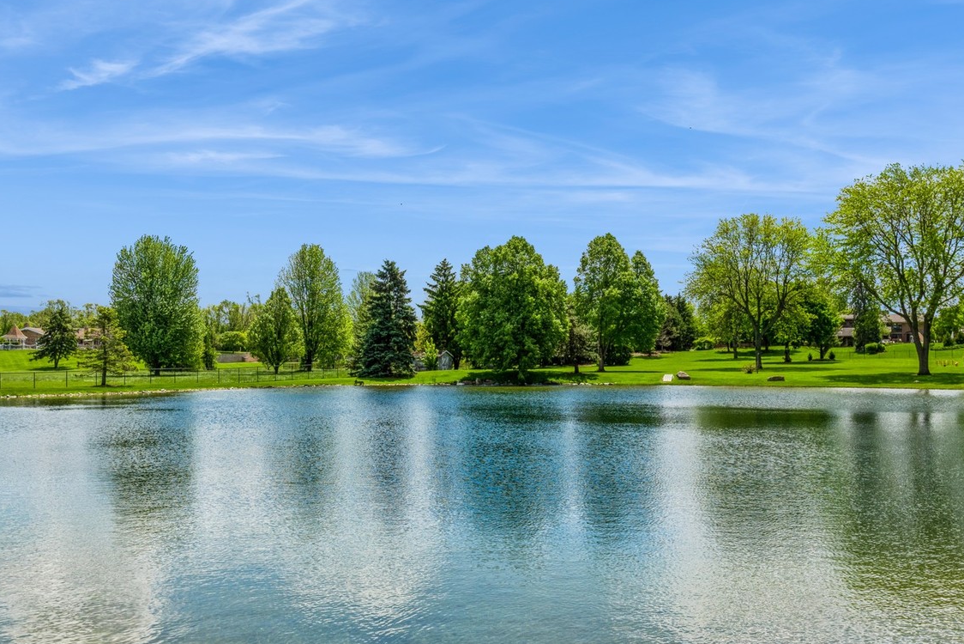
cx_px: 444
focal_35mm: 36
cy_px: 341
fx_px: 964
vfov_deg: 36.9
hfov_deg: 53.1
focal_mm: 25
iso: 400
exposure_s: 1/1600
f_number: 8
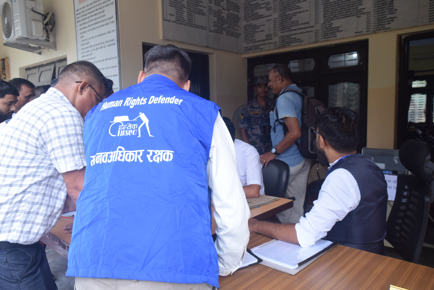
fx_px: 326
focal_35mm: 27
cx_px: 217
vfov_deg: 48.0
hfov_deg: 67.4
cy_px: 145
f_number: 7.1
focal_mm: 18
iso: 800
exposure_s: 1/200
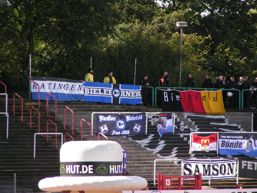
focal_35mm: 380
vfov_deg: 3.9
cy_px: 96
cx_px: 128
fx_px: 2821
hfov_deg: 5.2
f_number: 3.5
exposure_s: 1/400
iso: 80
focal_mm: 58
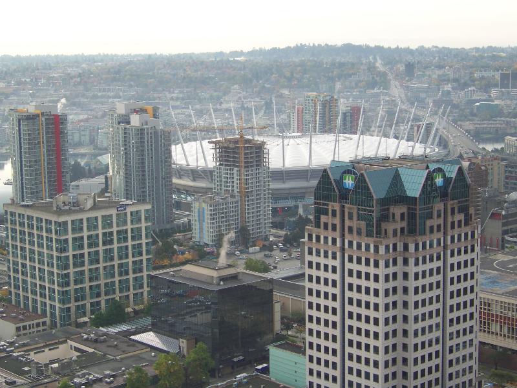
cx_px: 258
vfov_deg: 21.0
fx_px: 1045
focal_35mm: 70
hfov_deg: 27.8
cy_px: 194
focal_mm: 11.7
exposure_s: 1/60
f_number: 3.2
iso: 64
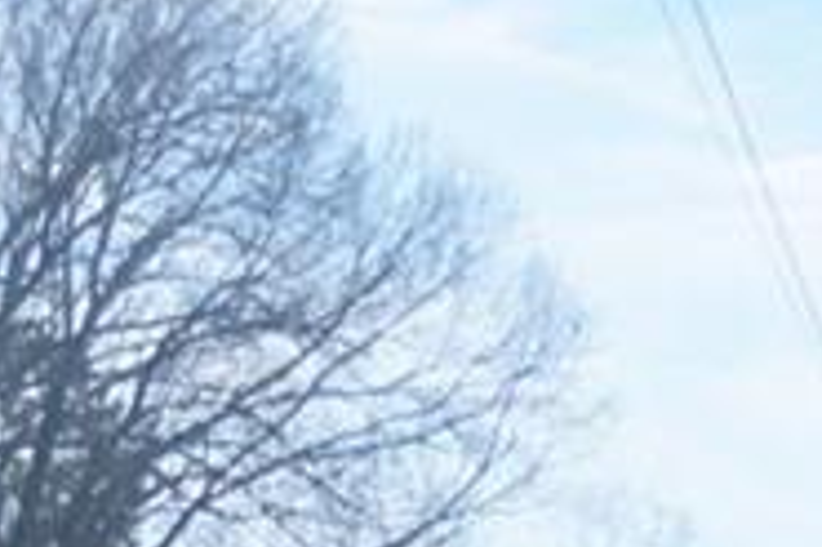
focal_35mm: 232
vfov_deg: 5.6
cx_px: 1231
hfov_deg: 8.7
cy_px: 1468
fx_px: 5293
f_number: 4.5
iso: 100
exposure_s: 1/200
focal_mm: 28
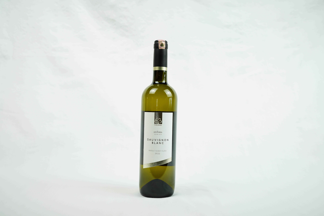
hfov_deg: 54.4
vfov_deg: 37.9
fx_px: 315
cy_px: 108
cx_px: 162
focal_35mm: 35
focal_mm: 35
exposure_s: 1/200
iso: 500
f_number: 3.5
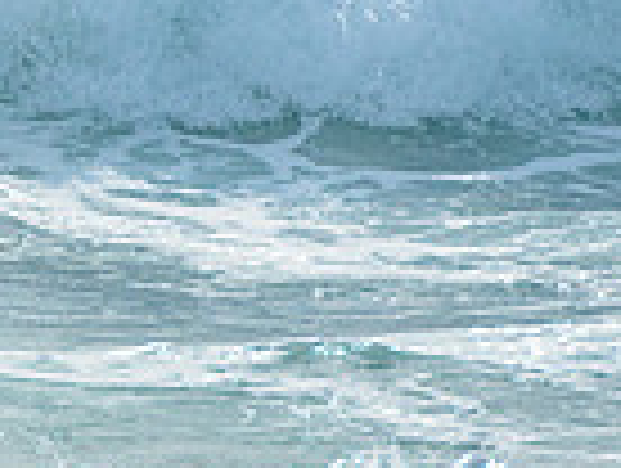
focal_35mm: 1981
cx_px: -555
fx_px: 35600
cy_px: -63
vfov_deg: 0.8
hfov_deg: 1.0
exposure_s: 1/1600
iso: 200
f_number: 9
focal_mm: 400
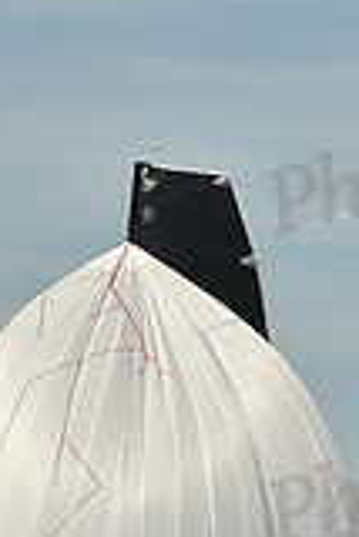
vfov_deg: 4.7
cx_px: 96
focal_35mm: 441
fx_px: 6582
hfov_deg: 3.1
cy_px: 681
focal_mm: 122
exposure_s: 1/1000
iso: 320
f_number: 11
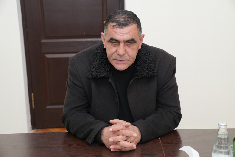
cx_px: 118
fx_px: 457
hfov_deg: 28.8
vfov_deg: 19.5
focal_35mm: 70
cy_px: 78
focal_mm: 70
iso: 800
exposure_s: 1/200
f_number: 5
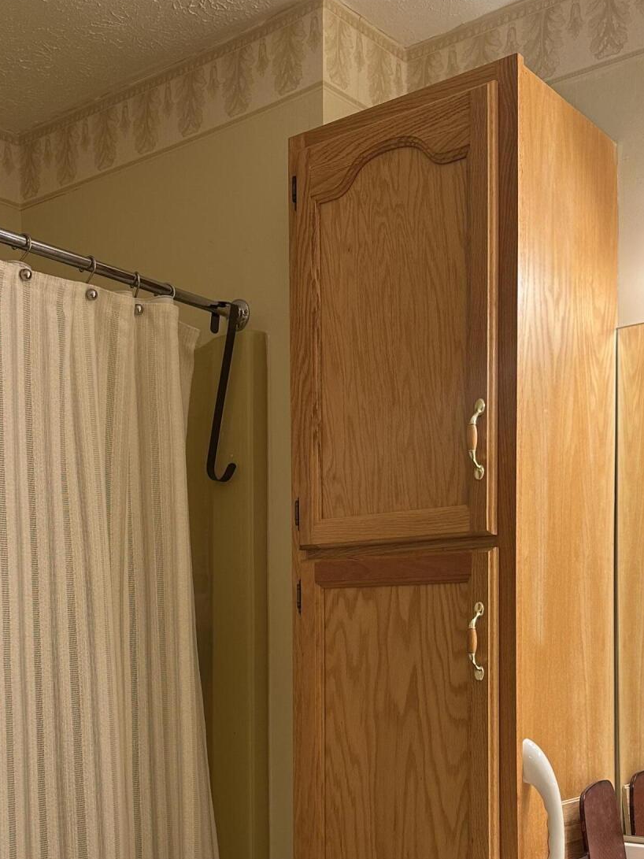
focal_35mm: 44
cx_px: 345
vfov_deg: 41.4
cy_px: 663
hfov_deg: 32.9
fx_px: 1092
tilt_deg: -0.2
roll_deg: +0.0
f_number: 1.78
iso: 125
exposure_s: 1/60
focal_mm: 6.86
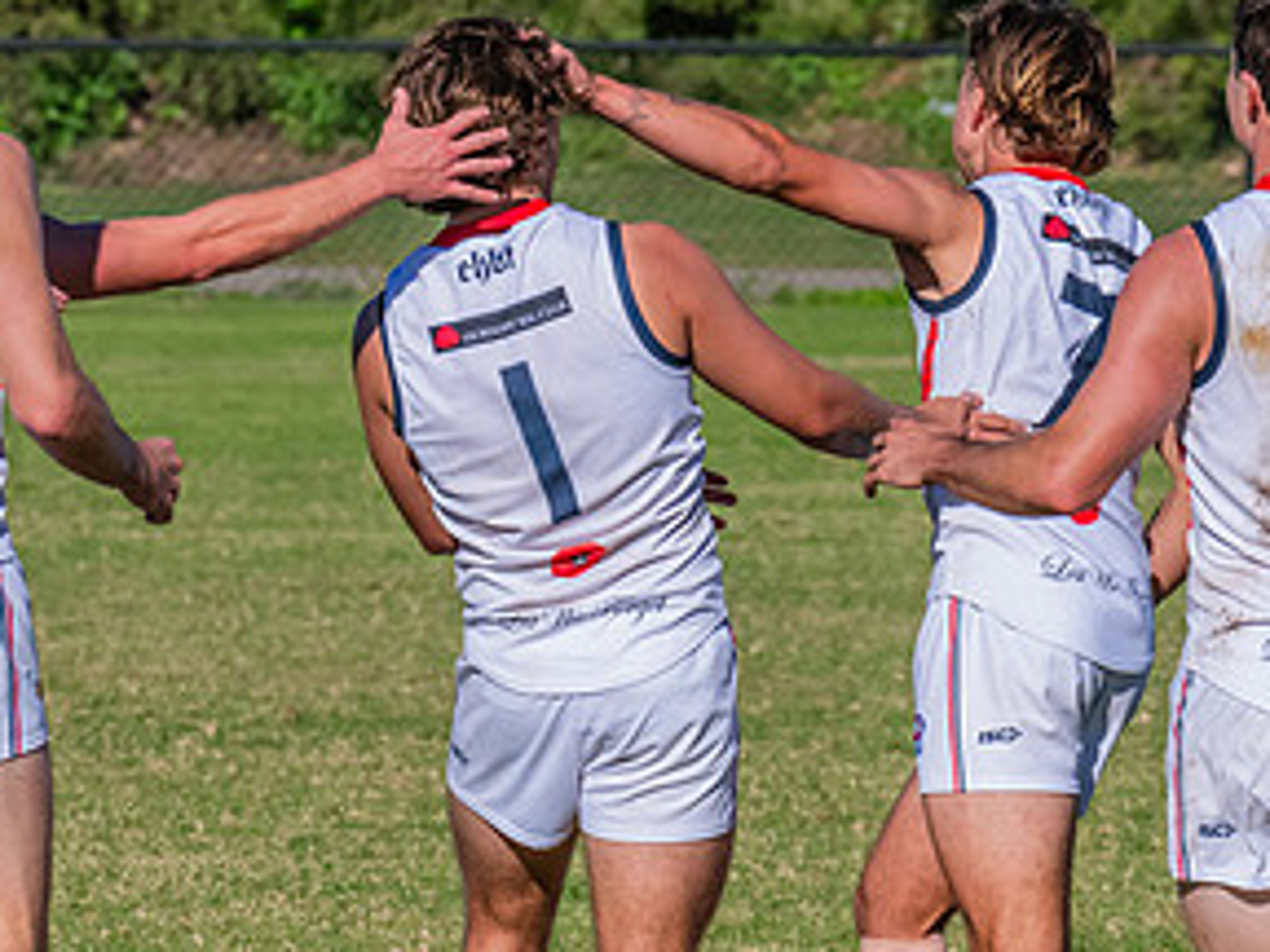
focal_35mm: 822
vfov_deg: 1.8
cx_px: 568
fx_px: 30158
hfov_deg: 2.4
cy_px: 522
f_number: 18
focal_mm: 380
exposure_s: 1/1600
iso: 1600
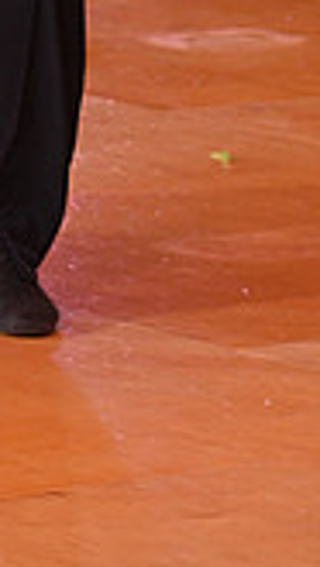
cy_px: -337
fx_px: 6085
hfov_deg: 3.0
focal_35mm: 404
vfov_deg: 5.3
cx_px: -253
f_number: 5.6
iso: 2500
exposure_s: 1/200
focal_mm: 110
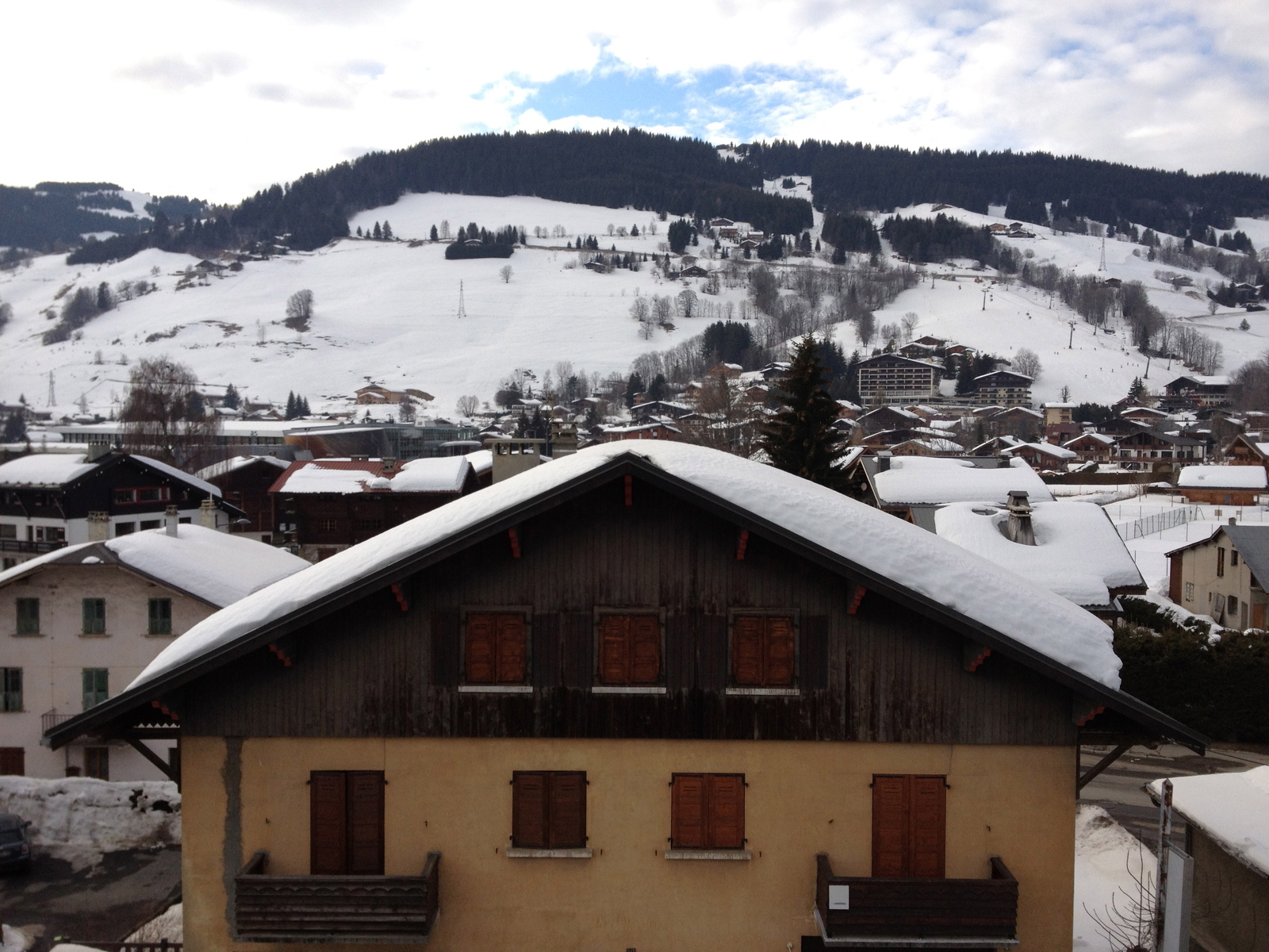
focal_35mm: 35
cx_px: 634
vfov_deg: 40.7
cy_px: 476
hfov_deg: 52.6
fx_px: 1283
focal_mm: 4.28
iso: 64
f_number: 2.4
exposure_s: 1/863
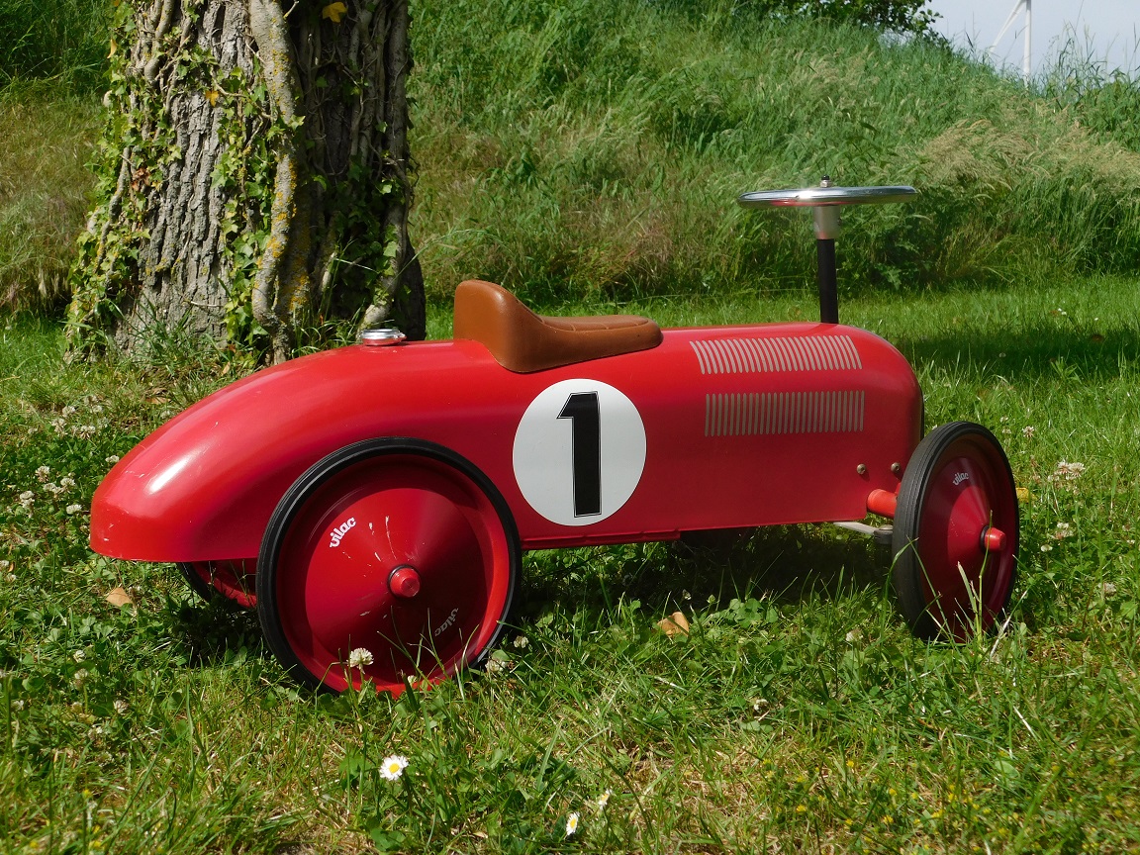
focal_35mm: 51
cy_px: 428
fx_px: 1680
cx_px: 570
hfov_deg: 37.5
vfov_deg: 28.6
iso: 125
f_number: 3.8
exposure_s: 1/1250
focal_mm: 9
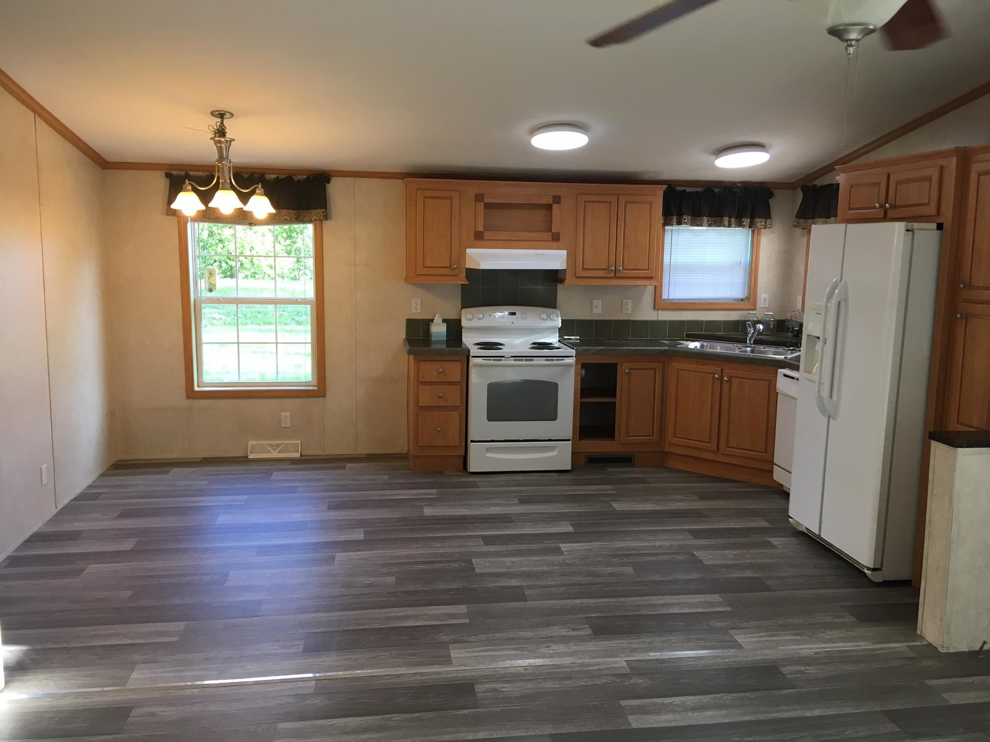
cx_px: 495
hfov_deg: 61.7
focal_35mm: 29
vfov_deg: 48.2
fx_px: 829
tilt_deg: -9.7
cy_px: 371
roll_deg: -1.1
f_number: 2.2
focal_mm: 4.15
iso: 32
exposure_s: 1/30
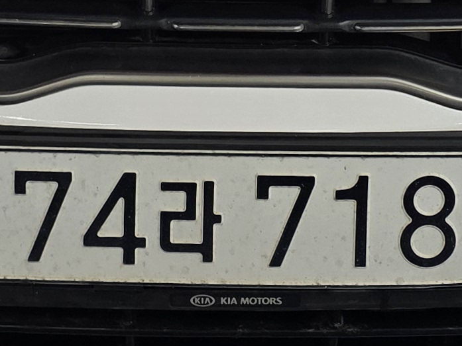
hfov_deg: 14.9
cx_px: 223
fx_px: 1762
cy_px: -359
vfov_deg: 10.3
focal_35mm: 132
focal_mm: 6.3
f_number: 1.7
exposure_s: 1/120
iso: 200
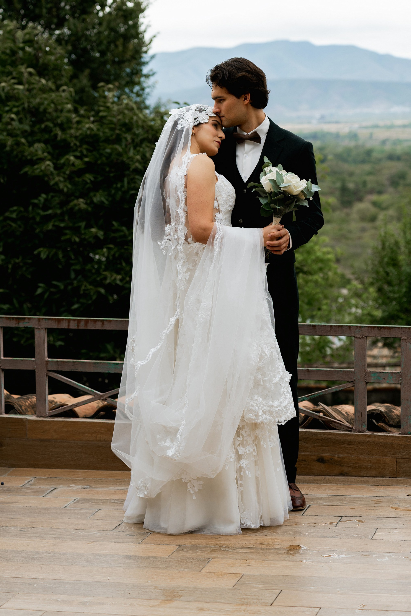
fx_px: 1387
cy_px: 217
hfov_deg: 16.8
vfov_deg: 25.0
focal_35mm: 81
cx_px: 230
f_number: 3.2
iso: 100
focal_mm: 60
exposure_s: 1/200
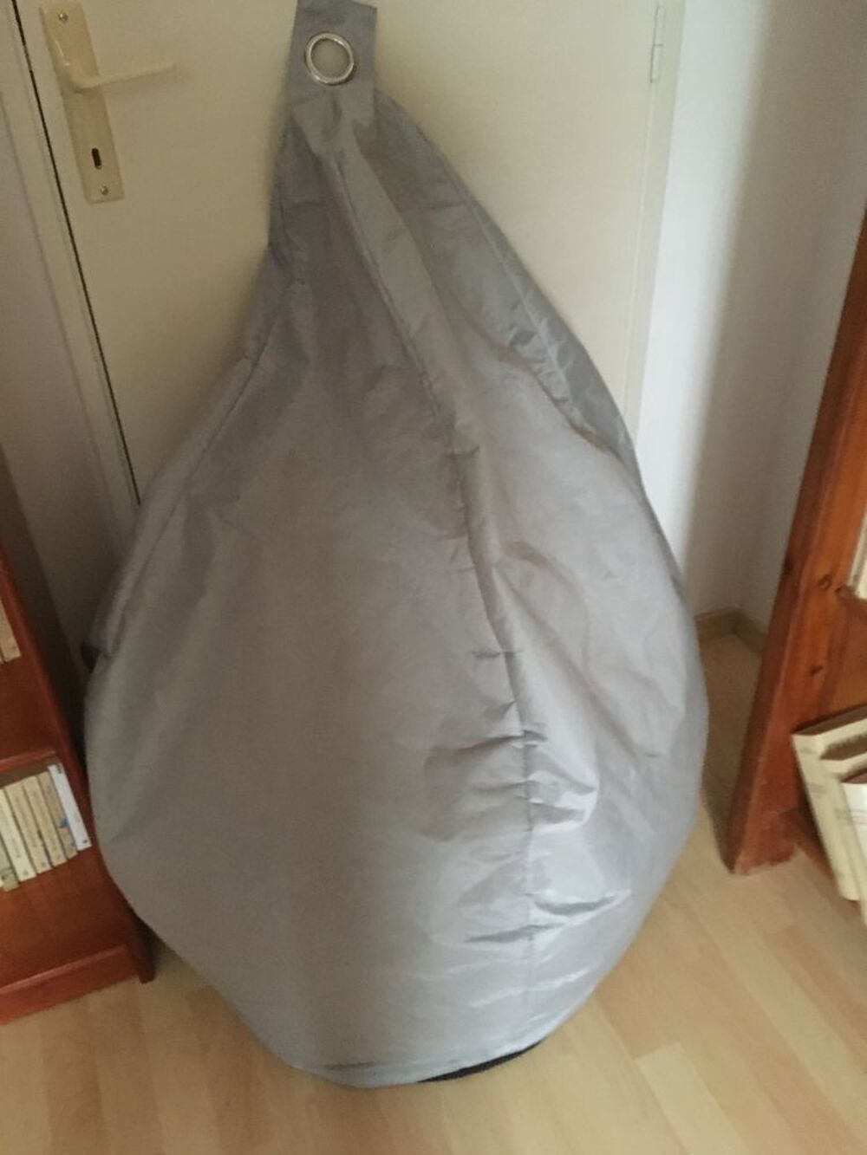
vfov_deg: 61.7
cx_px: 434
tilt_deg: -39.2
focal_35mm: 29
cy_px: 578
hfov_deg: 48.2
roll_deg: +1.0
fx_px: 968
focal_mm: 4.15
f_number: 2.2
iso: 400
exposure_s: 1/17
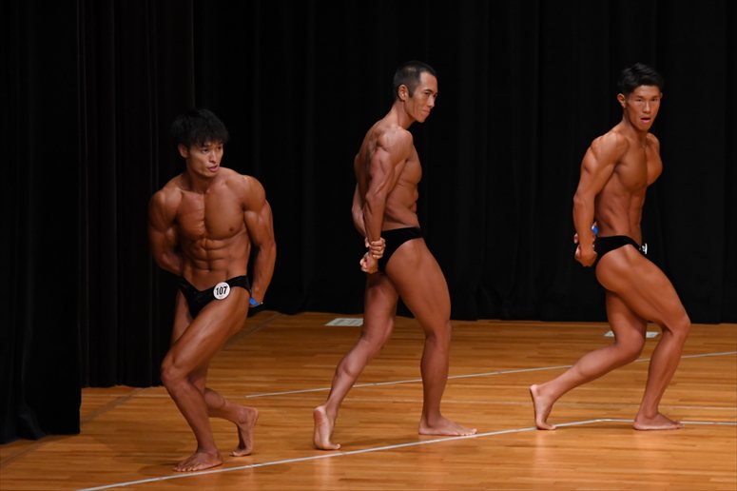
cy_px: 246
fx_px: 5218
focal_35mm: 255
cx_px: 368
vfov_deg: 5.4
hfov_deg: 8.1
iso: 3200
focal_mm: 170
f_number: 5.6
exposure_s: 1/400
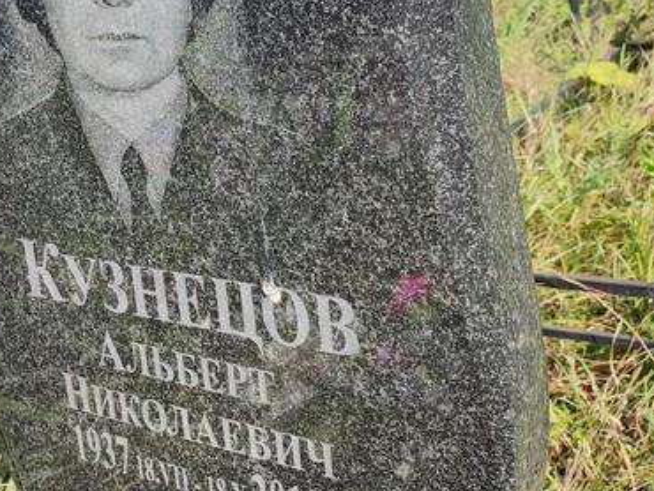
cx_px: 171
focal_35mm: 54
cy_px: 187
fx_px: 1021
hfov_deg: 34.8
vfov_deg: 27.0
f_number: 1.9
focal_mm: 6.04
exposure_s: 1/570
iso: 50
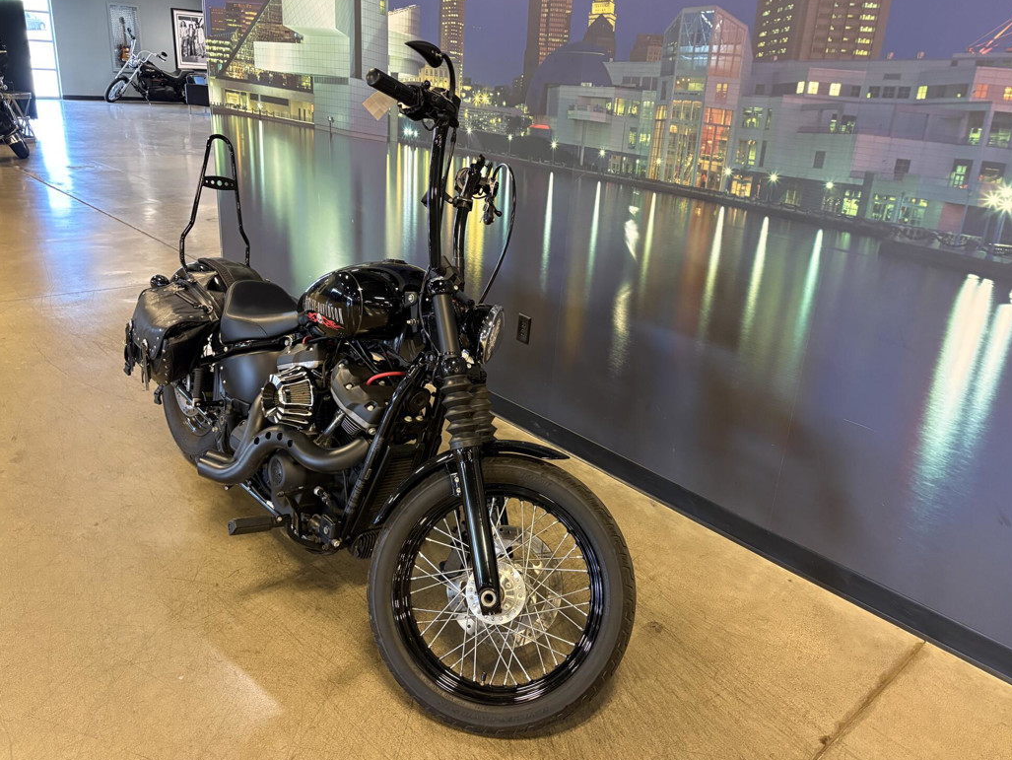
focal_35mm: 27
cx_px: 525
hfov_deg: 65.3
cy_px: 372
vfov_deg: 51.4
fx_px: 790
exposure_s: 1/60
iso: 320
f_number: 1.6
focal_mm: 5.96
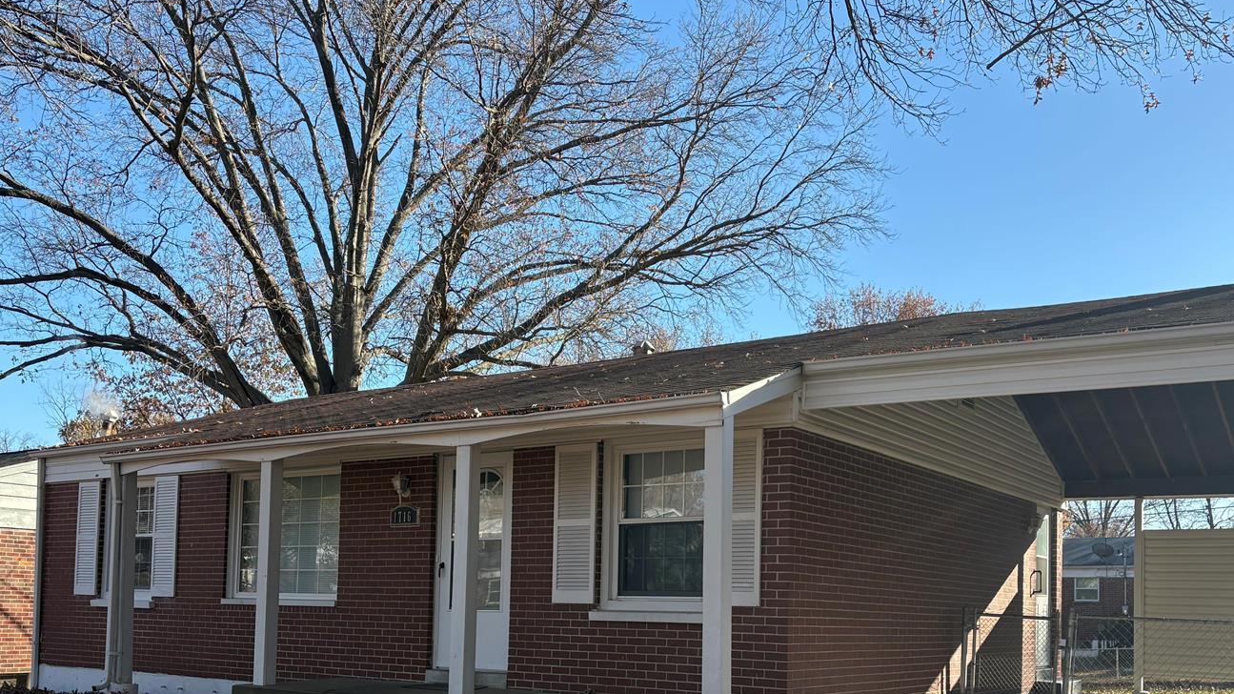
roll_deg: -0.9
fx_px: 1145
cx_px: 640
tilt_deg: +3.5
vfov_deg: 32.9
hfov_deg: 56.6
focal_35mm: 35
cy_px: 545
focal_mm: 5.96
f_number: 1.6
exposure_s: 1/1451
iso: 50
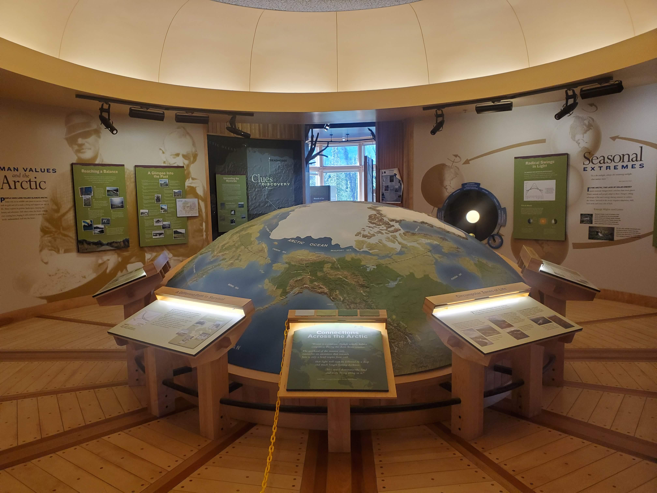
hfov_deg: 67.3
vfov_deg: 53.1
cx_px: 328
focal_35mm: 26
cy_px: 246
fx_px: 493
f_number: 2.4
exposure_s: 1/120
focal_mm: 4.3
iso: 200
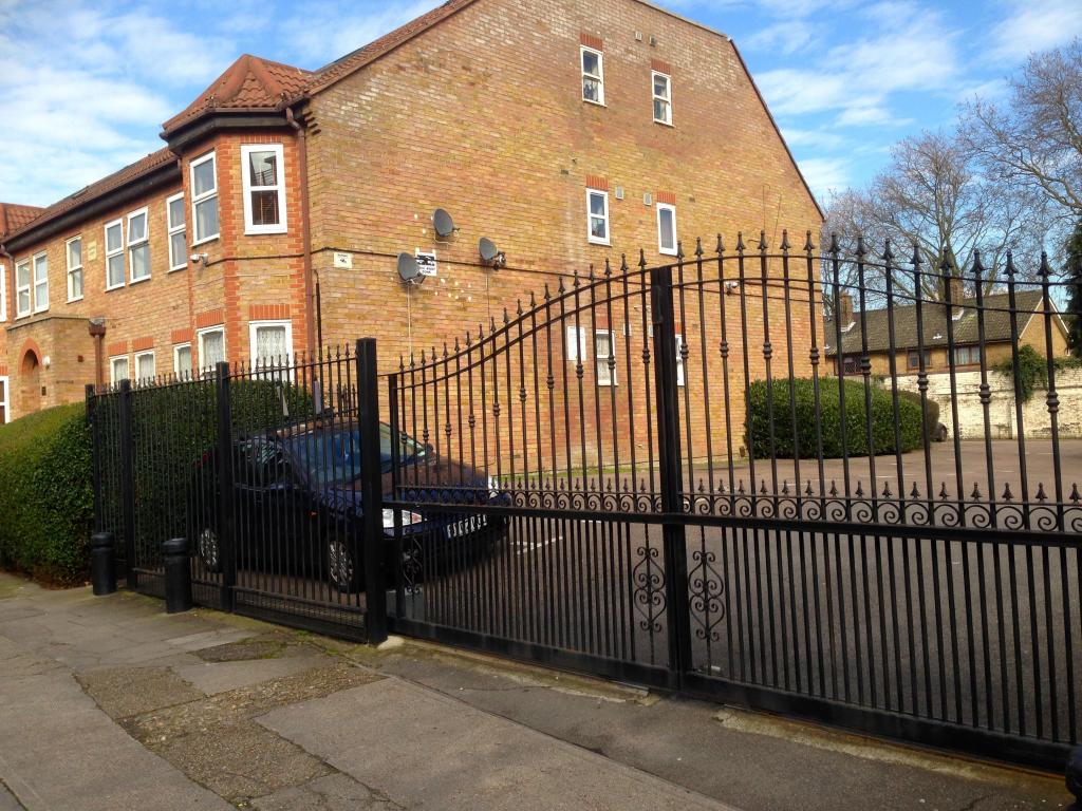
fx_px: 1031
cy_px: 406
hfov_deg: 55.4
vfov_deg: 42.9
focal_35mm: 33
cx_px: 541
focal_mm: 4.12
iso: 50
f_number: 2.4
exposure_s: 1/704
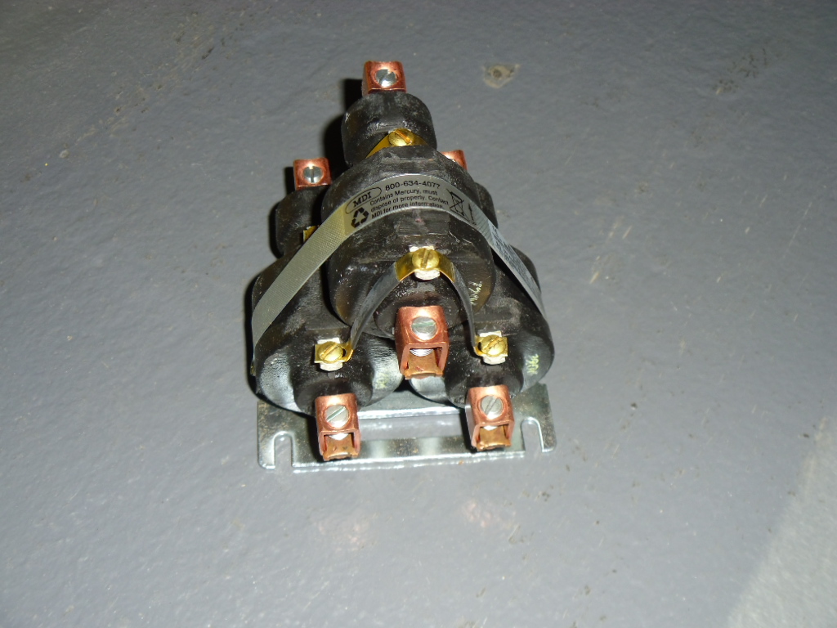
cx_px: 418
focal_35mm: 46
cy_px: 314
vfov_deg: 31.5
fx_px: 1112
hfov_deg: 41.2
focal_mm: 8.31
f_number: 3.7
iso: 80
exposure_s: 1/45
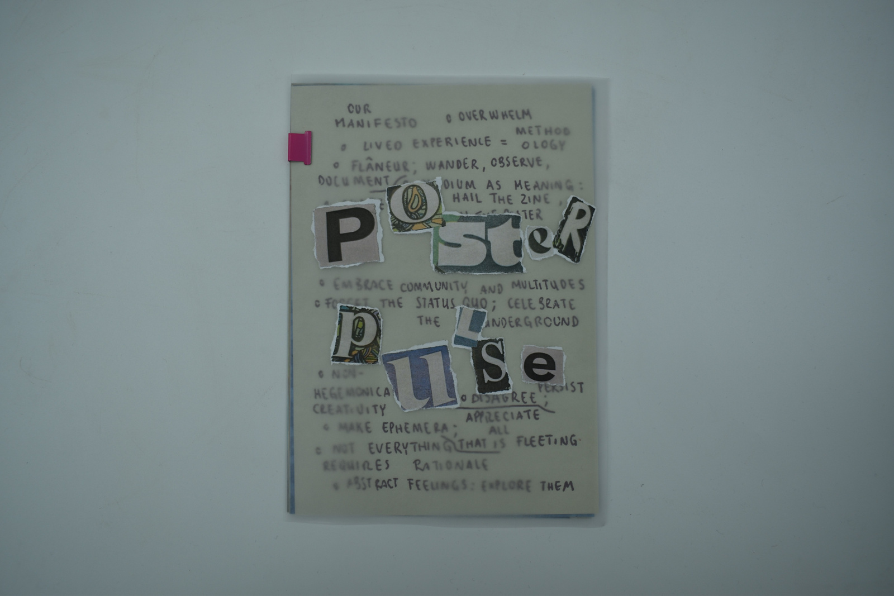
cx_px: 447
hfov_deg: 67.4
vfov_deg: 47.9
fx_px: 671
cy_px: 298
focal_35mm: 27
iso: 100
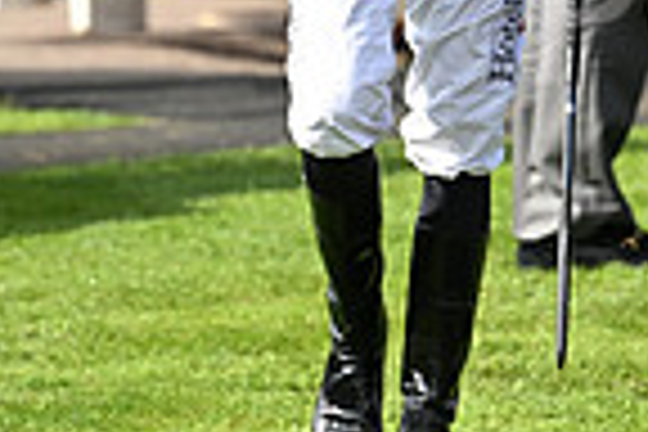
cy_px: -200
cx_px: 1125
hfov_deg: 2.5
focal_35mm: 807
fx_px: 14525
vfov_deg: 1.7
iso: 500
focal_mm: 200
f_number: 5
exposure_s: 1/2000
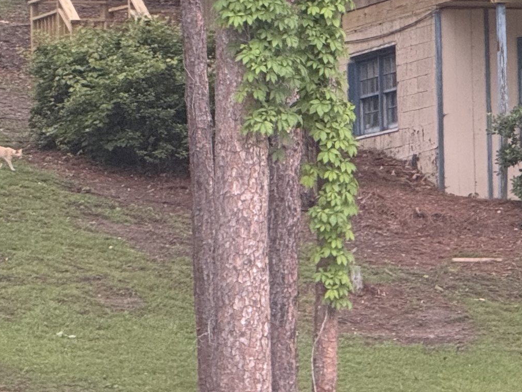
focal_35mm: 363
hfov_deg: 5.4
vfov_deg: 4.1
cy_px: 125
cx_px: 717
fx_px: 5474
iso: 250
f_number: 2.8
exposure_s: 1/99
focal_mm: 15.66
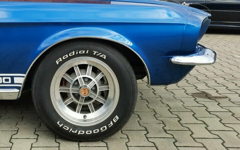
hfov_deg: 43.8
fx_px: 288
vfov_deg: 27.6
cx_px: 59
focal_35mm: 44
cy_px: 1
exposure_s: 1/210
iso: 40
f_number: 2
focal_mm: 4.6
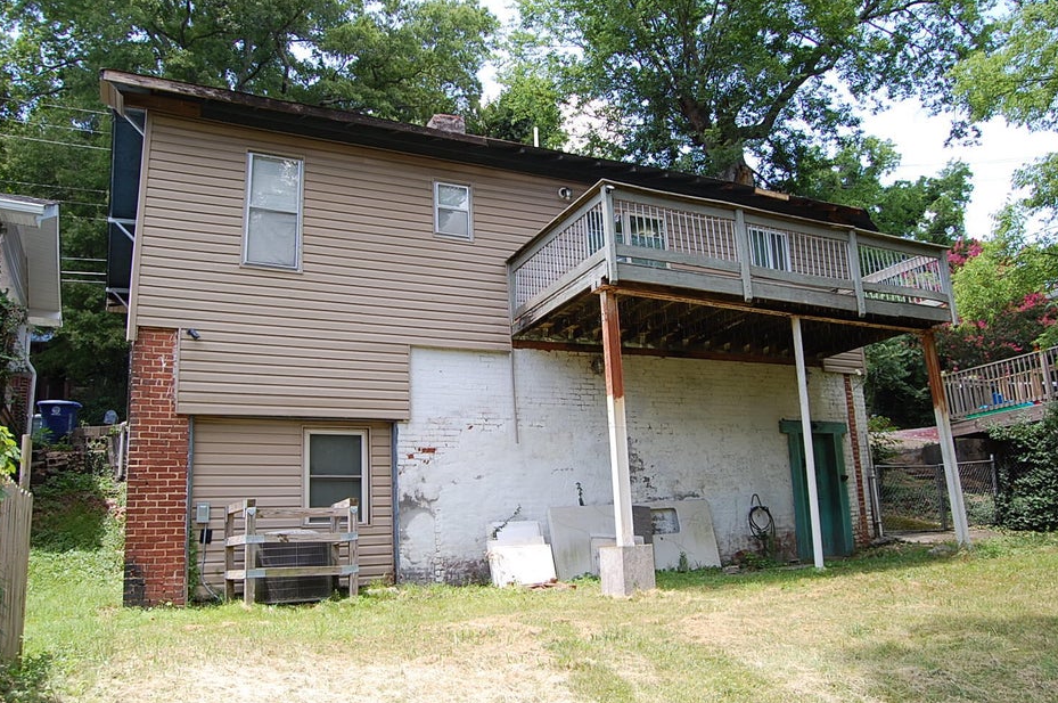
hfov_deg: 65.5
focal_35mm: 28
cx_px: 534
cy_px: 342
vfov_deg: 46.3
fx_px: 822
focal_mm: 18
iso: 200
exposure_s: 1/160
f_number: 6.3
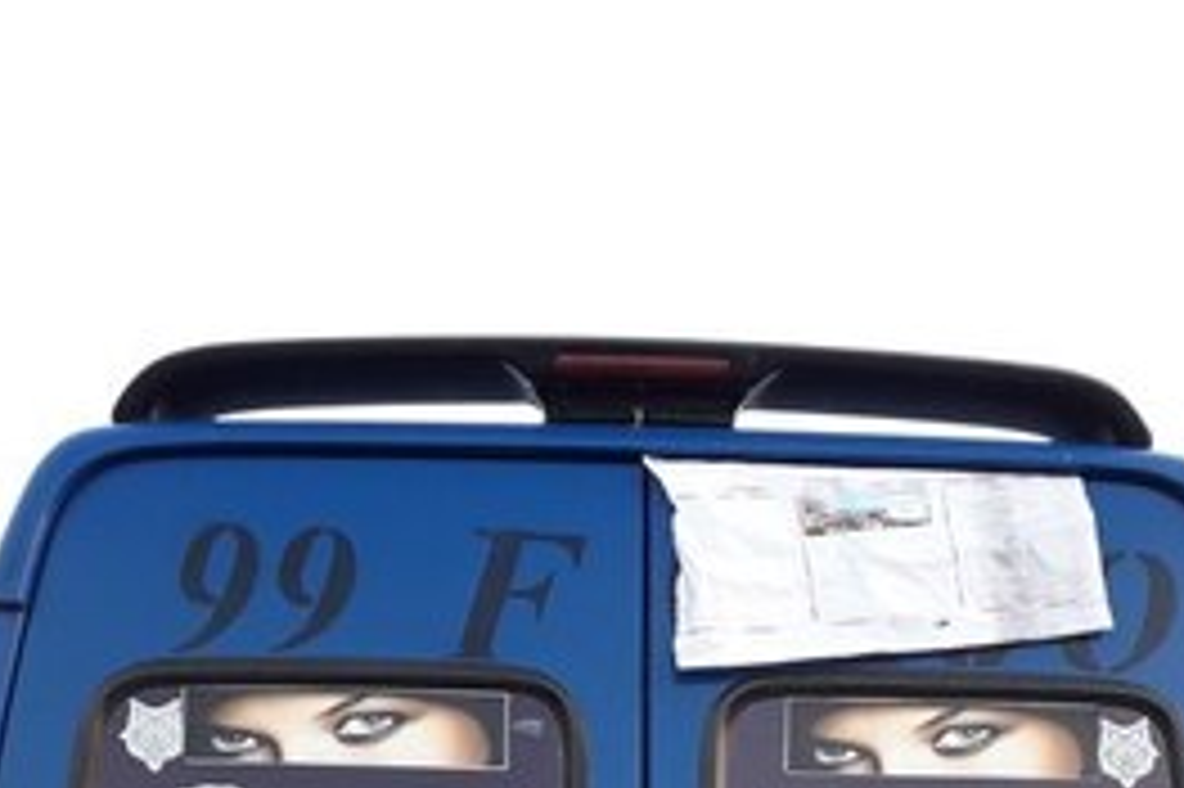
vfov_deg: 22.3
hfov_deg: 37.5
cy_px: 1081
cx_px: 653
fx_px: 1742
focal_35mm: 53
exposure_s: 1/50
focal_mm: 3.6
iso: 50
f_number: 1.9
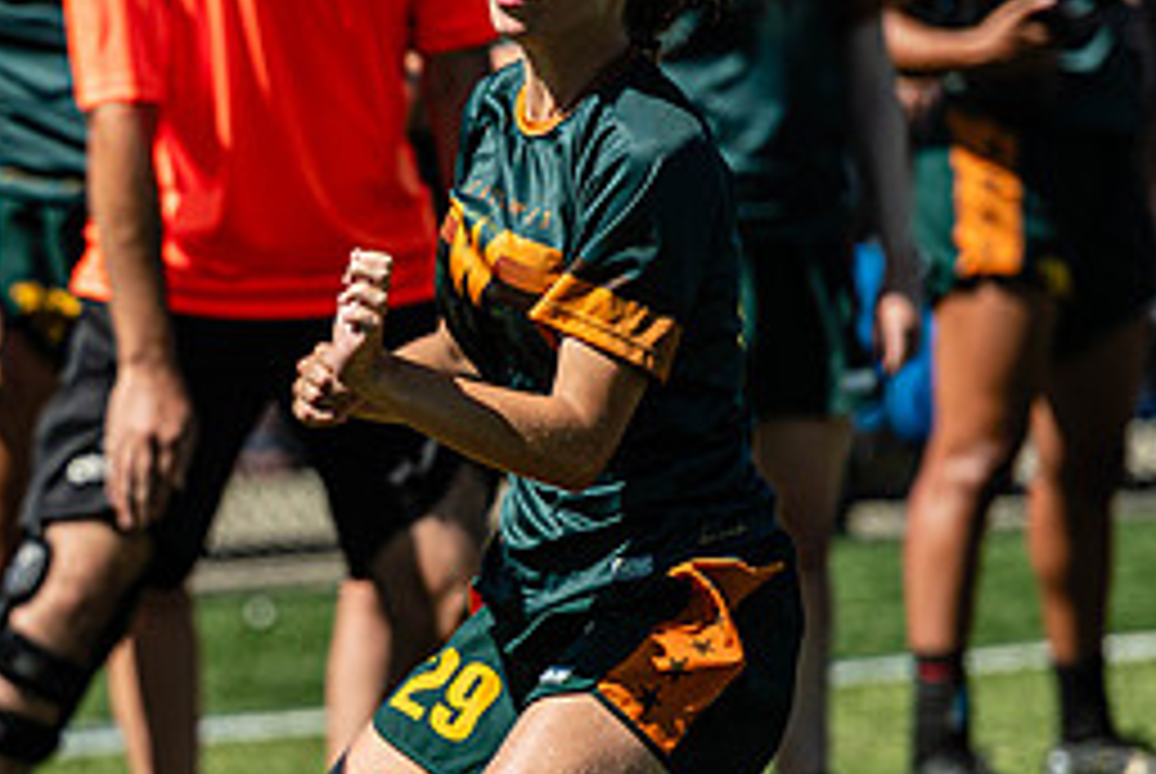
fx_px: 21731
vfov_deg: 2.0
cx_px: 58
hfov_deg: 3.0
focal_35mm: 676
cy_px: 538
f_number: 3.2
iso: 100
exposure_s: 1/2000
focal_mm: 200
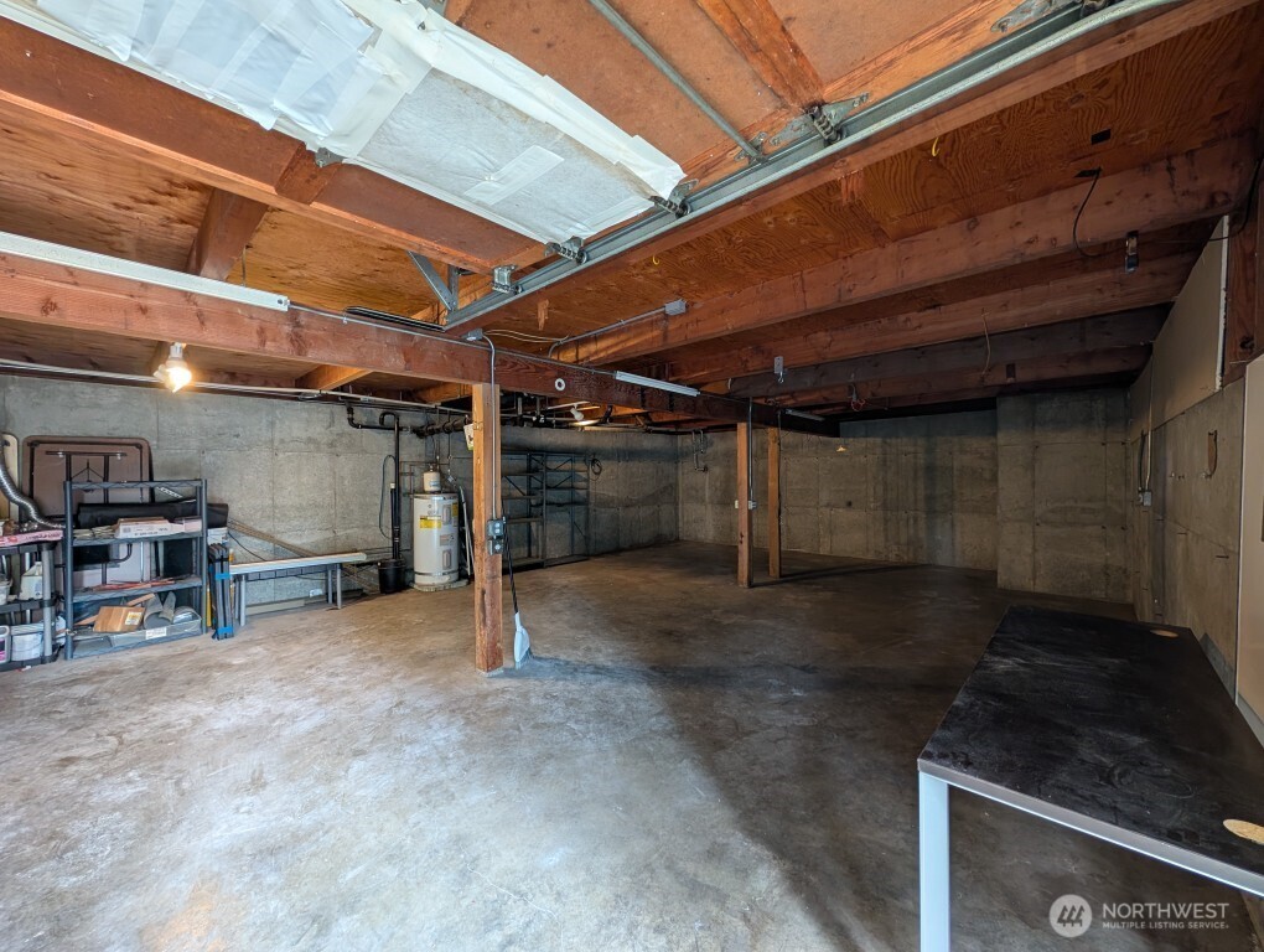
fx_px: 439
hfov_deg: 110.5
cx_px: 632
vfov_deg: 94.6
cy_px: 476
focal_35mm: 12
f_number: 1.7
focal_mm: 2.02
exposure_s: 1/24
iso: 122
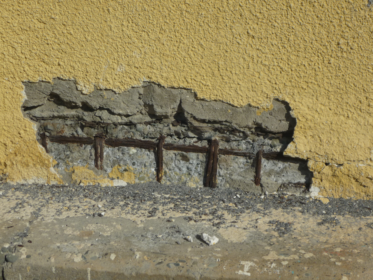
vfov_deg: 16.8
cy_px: 140
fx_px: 948
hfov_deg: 22.3
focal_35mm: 88
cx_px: 186
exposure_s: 1/250
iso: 100
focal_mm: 14.6
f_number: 13
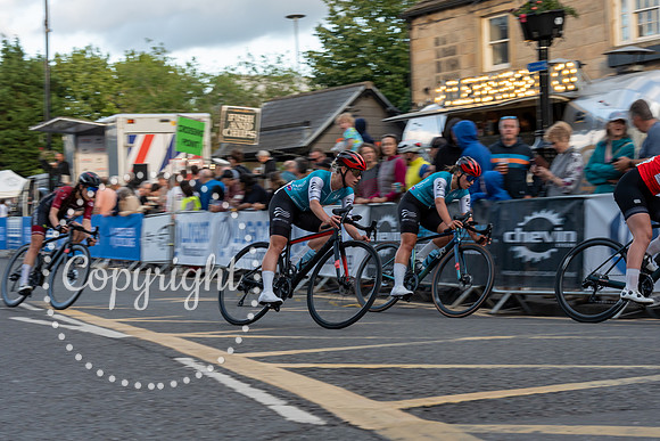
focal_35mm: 74
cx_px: 330
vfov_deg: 18.4
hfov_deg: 27.3
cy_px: 220
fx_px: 1357
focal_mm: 74
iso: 1000
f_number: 9
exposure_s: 1/250
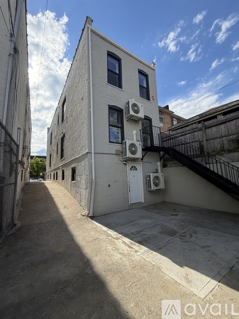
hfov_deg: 85.7
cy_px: 160
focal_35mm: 14
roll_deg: +2.1
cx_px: 120
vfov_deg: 102.1
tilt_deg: +7.0
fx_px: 129
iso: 32
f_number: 2.2
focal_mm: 2.22
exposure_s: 1/770
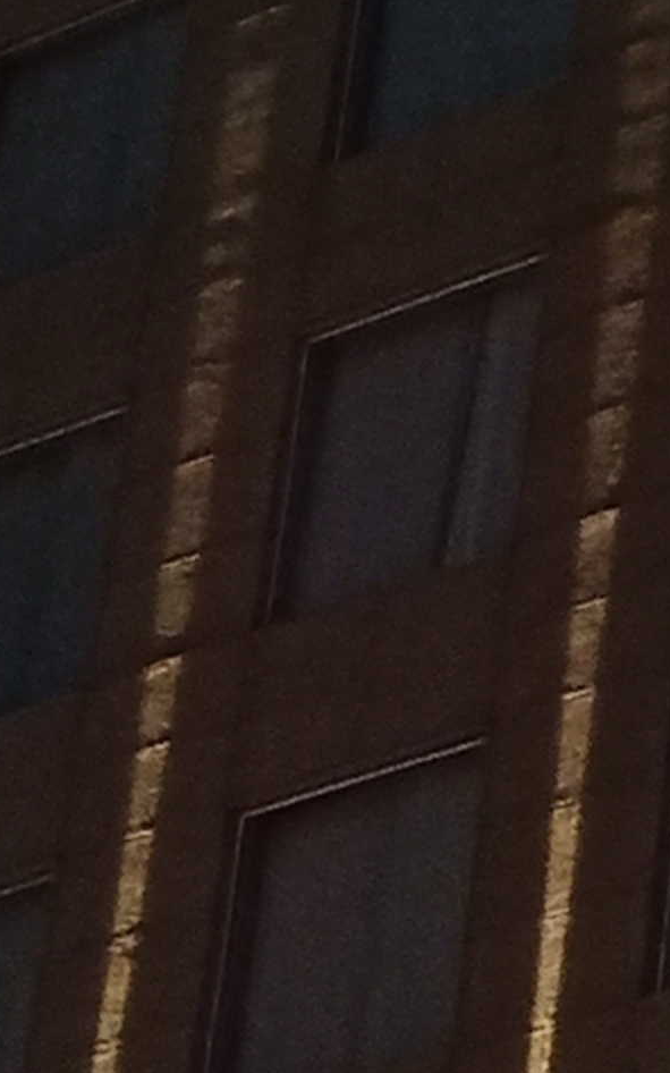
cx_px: 1818
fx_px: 7335
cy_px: -631
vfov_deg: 8.2
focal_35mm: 251
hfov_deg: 5.0
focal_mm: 4.74
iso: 525
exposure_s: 1/25
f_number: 1.79
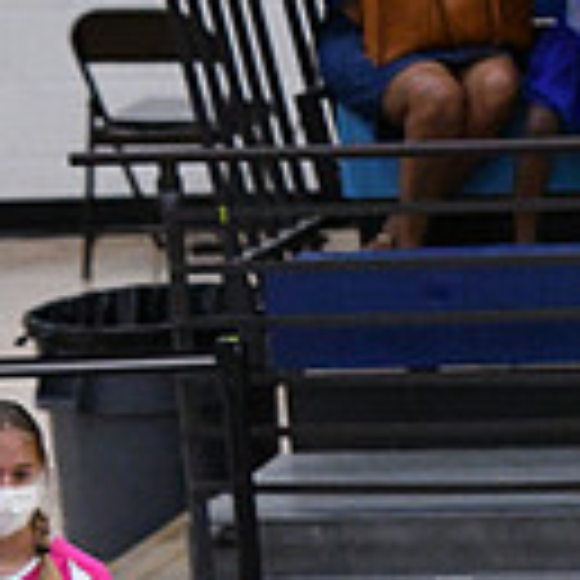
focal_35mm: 663
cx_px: 326
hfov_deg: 2.6
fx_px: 12568
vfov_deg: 2.6
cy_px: 1182
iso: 6400
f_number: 3.2
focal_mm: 116
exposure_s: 1/1250
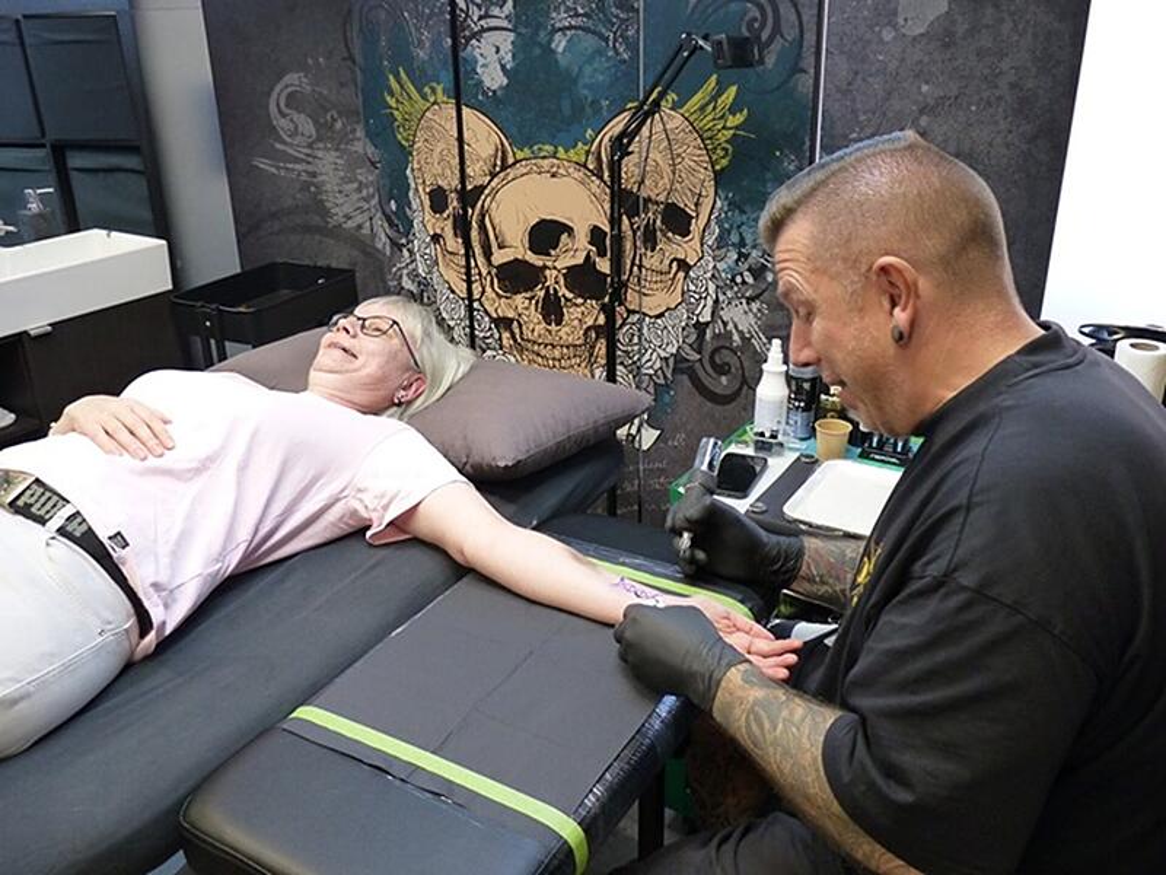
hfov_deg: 60.0
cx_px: 583
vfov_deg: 46.8
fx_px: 1011
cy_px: 438
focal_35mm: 30
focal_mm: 5.3
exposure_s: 1/30
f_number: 3
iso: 250
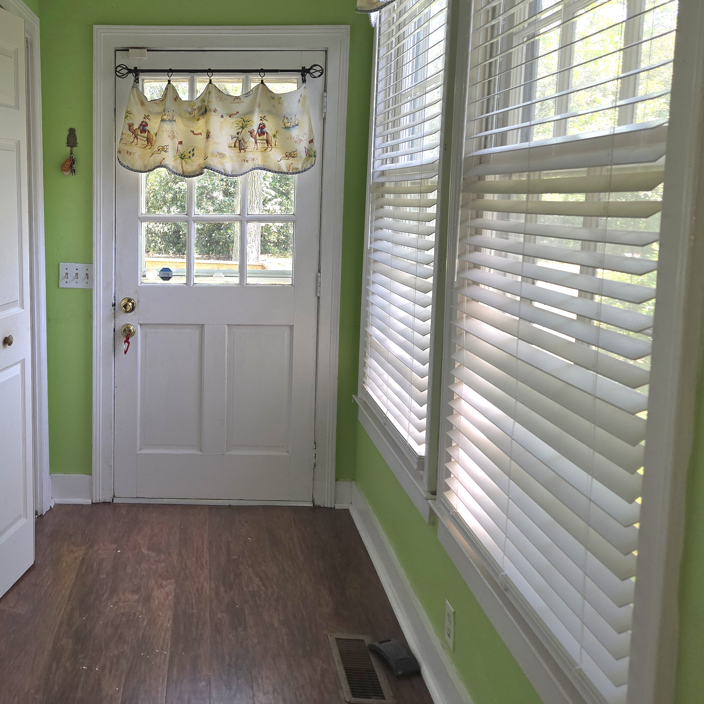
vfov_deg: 48.1
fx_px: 782
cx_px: 189
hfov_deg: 46.9
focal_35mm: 34
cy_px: 277
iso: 50
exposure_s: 1/120
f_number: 1.8
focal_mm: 5.4
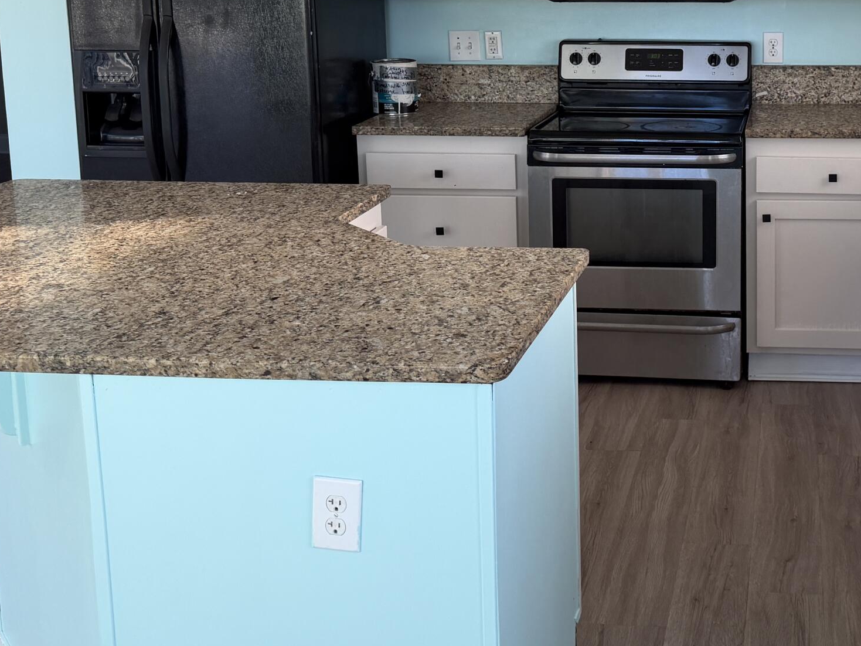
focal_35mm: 49
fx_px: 1219
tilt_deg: -9.1
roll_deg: +1.3
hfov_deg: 37.5
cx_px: 693
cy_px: 135
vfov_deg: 29.1
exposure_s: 1/120
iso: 125
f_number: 1.78
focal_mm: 6.76
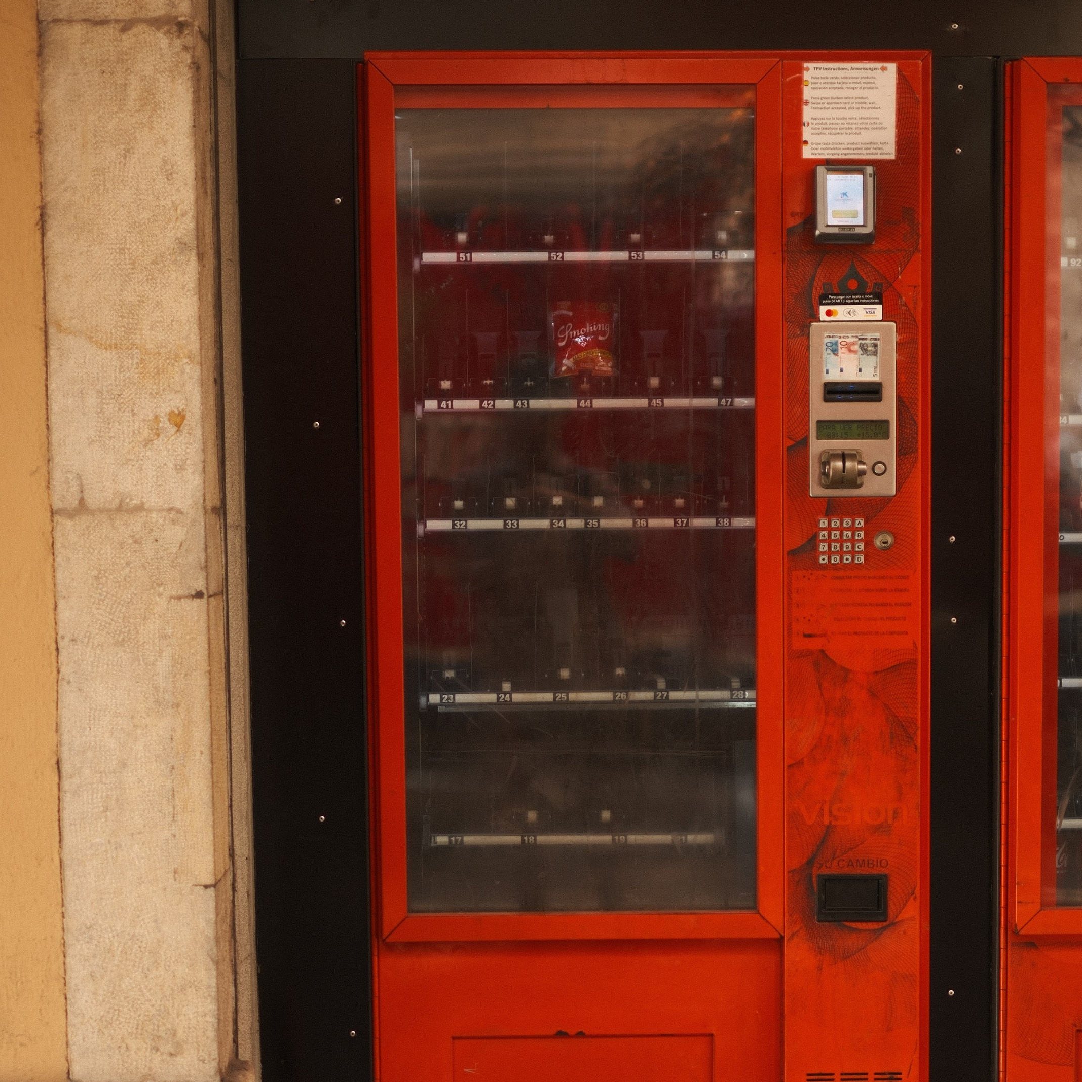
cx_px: 624
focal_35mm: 81
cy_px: 864
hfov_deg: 21.4
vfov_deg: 21.1
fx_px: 2864
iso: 125
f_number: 1.4
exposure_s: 1/180
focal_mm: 35
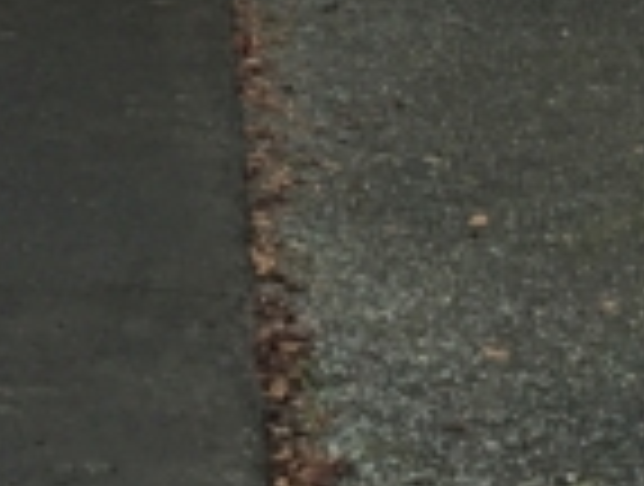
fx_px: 3861
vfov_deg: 6.5
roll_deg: -1.8
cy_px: -990
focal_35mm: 207
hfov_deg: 9.5
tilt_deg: +9.2
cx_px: 90
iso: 32
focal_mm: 4.15
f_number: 2.2
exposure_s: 1/573
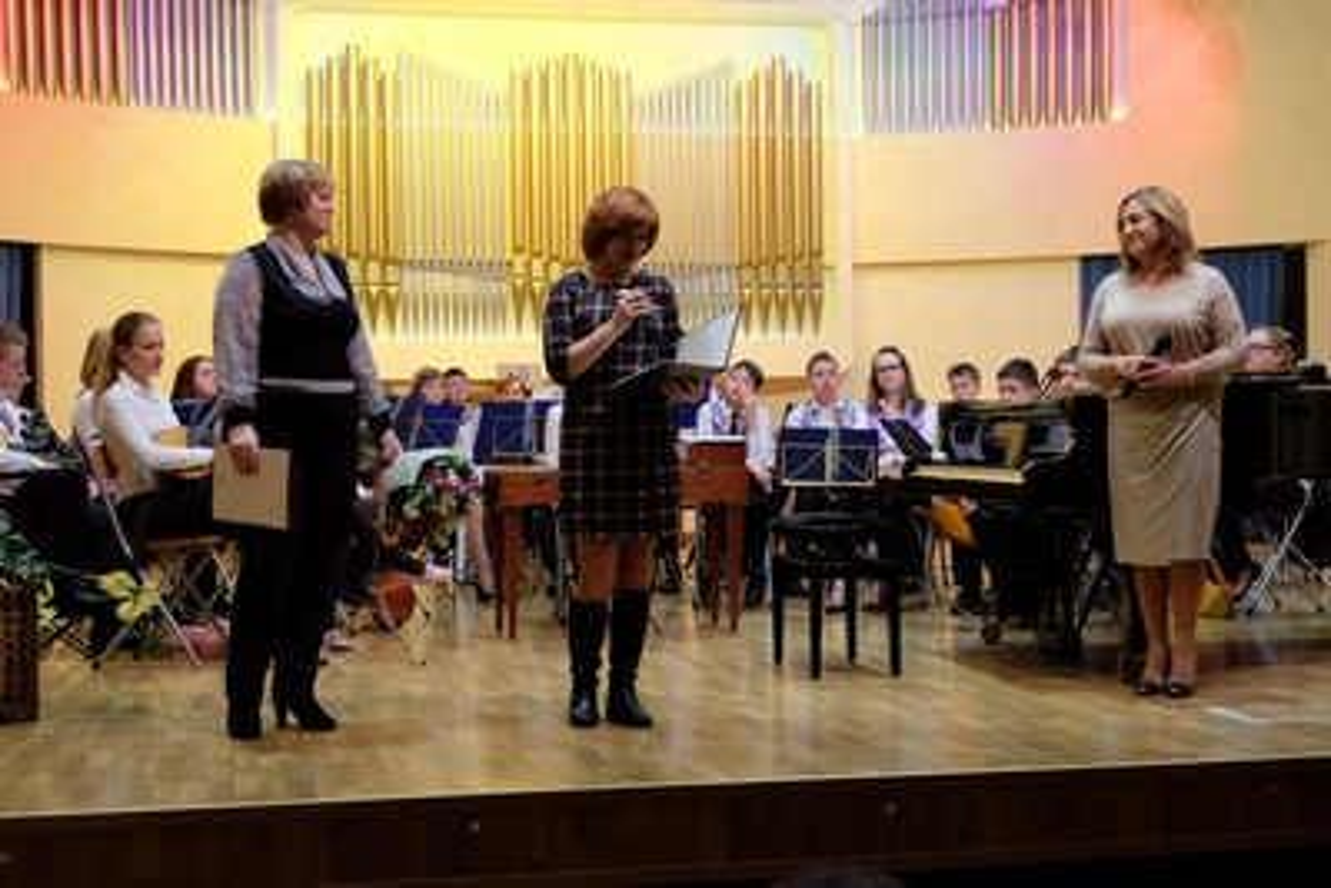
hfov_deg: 36.9
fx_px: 1997
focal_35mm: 54
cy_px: 444
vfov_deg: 25.1
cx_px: 666
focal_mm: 35.8
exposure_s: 1/60
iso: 1600
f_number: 4
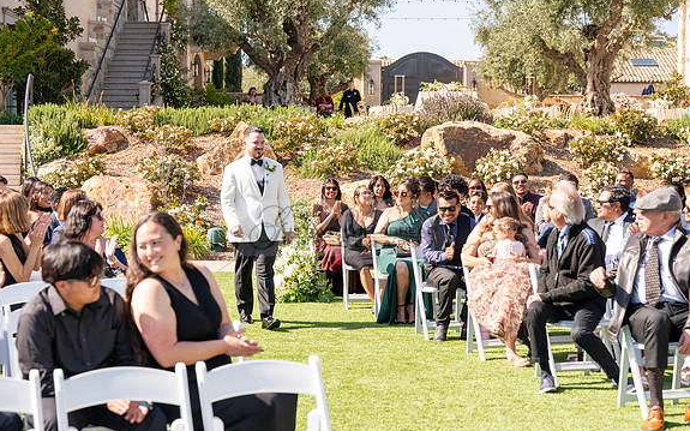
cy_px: 228
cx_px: 343
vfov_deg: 18.1
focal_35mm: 72
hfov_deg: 28.6
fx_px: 1354
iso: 200
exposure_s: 1/800
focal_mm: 70
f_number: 4.5
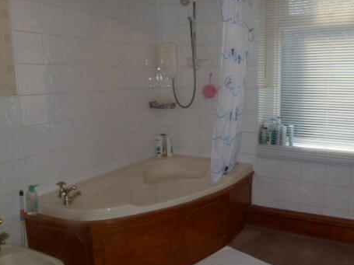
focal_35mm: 32
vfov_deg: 44.1
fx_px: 327
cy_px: 129
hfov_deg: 56.2
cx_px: 220
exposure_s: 1/40
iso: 100
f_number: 8
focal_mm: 4.5
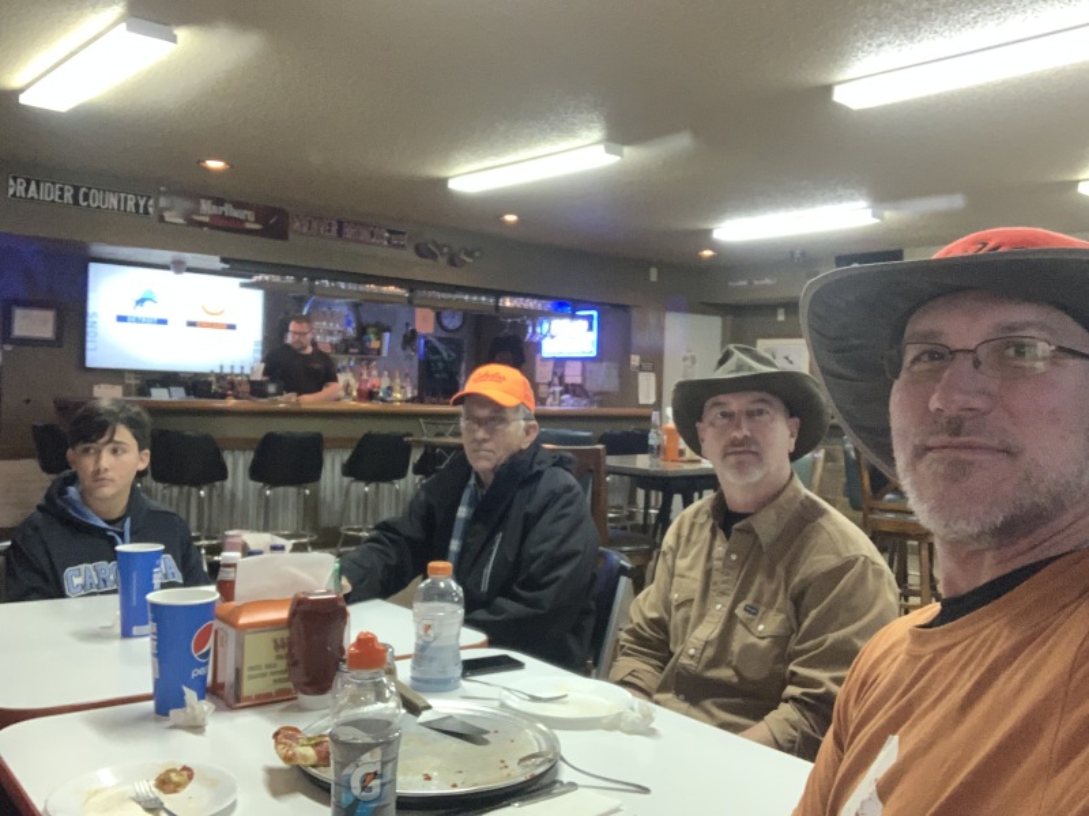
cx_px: 544
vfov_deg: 44.2
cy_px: 408
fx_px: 1007
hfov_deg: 56.8
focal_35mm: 32
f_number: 2.2
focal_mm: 2.87
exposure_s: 1/50
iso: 400
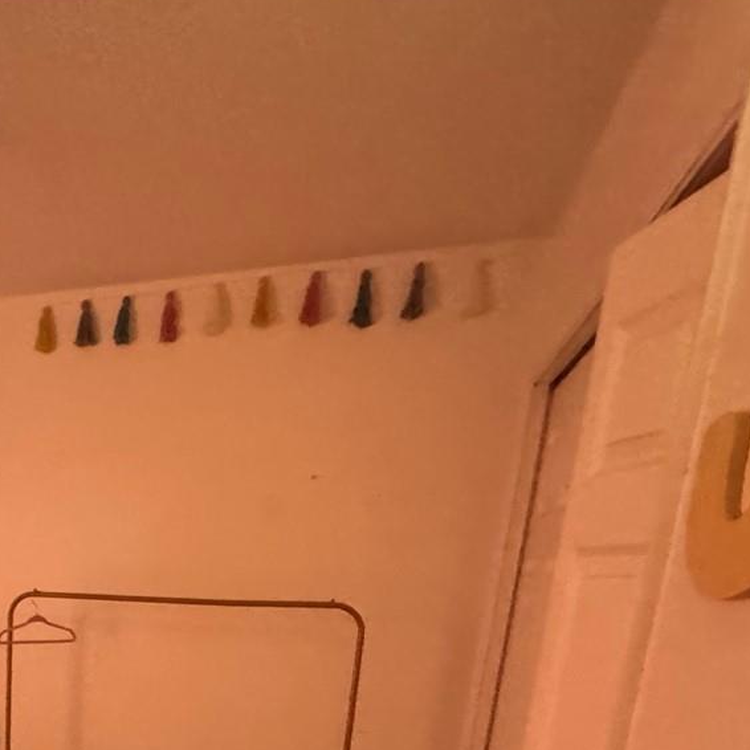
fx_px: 858
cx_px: -30
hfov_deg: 40.3
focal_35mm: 35
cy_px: 777
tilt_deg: -16.4
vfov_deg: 40.4
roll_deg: -2.3
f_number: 2.2
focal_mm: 2.22
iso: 1250
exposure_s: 1/60
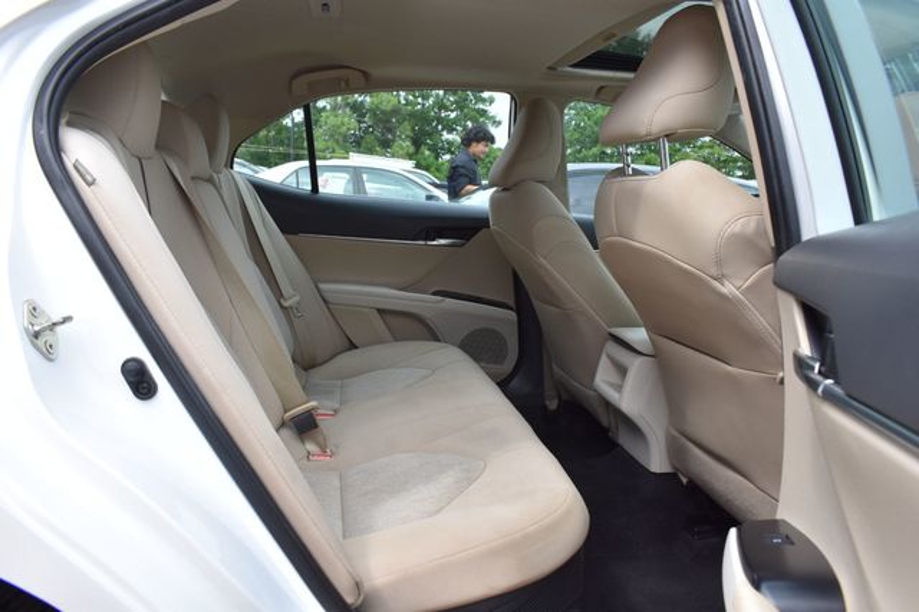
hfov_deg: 67.4
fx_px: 689
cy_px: 306
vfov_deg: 47.9
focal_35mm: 27
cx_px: 460
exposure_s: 1/250
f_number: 8
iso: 280
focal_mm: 18
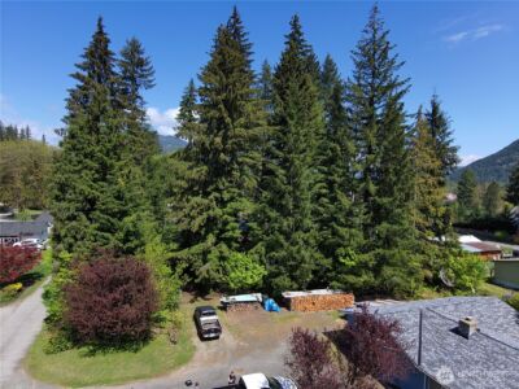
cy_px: 194
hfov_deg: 79.0
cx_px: 260
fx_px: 315
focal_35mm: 21
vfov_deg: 63.4
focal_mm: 3.7
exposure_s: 1/920
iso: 101
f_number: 2.8
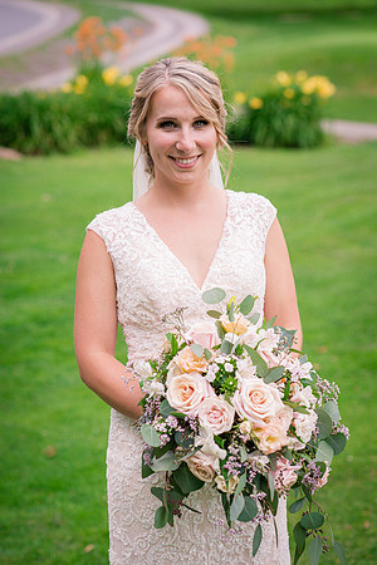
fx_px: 1335
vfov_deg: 23.9
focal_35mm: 85
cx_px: 188
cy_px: 282
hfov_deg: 16.1
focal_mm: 85
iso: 400
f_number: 3.5
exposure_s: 1/1250
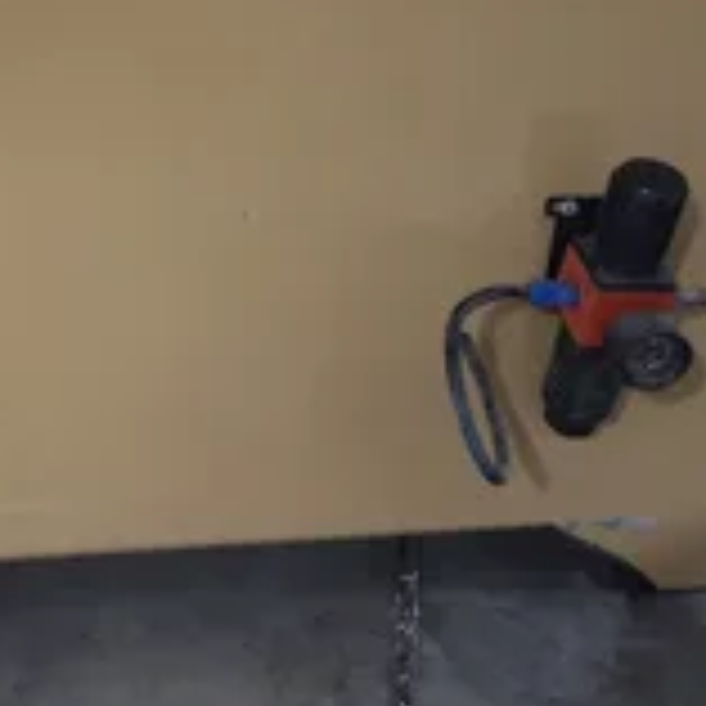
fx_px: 1454
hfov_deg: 26.1
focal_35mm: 63
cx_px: 27
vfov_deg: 26.8
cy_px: 148
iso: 160
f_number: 1.9
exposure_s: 1/24
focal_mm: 2.9
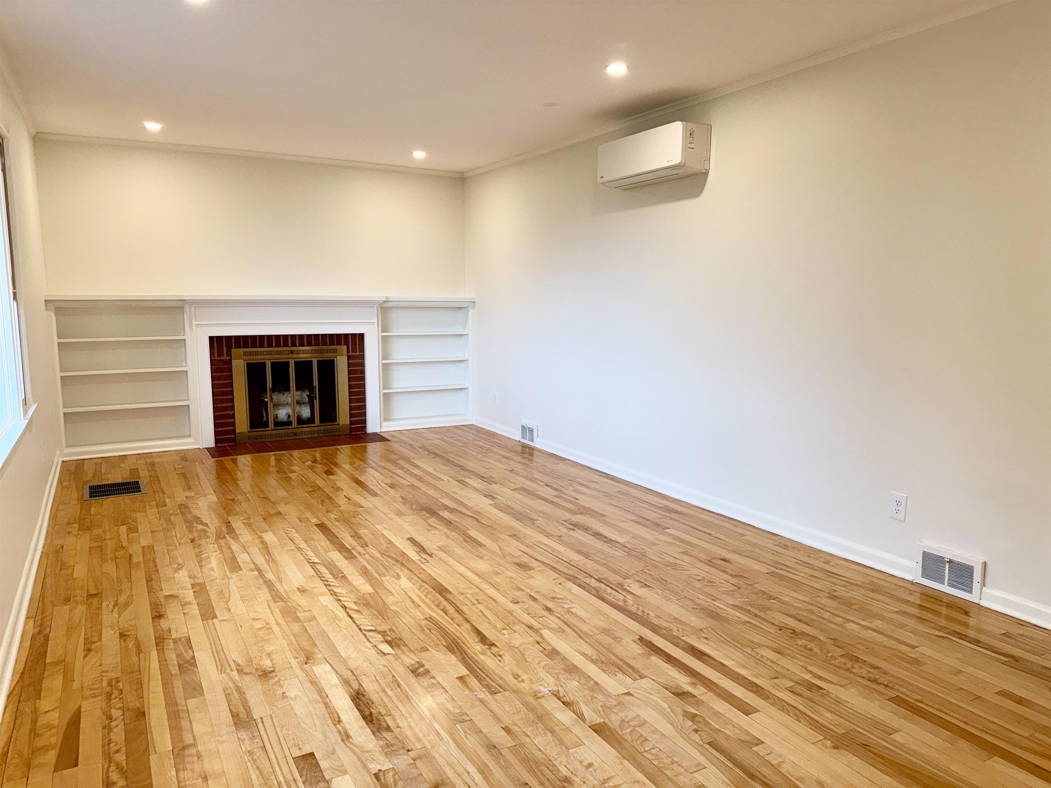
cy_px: 394
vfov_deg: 56.8
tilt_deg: -7.9
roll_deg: -0.2
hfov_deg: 71.6
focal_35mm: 24
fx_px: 729
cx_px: 526
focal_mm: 6.76
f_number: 1.78
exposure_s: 1/120
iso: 64
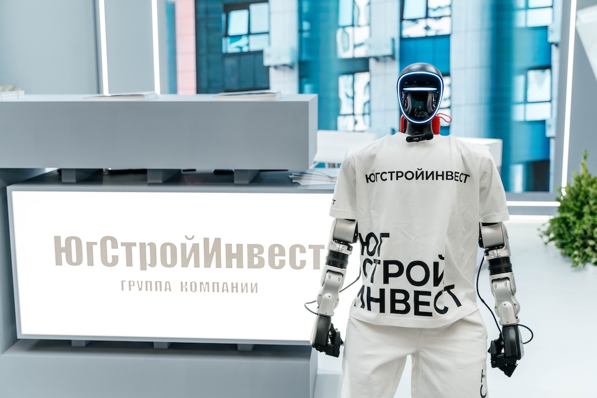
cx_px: 298
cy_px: 199
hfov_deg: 42.7
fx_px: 763
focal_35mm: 46
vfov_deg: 29.3
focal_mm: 46
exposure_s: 1/160
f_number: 3.2
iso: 250
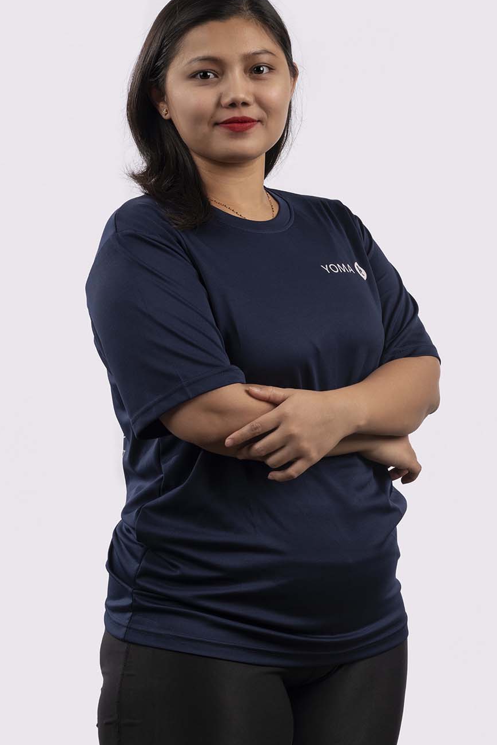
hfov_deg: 11.8
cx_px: 257
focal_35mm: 116
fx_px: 2401
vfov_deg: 17.6
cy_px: 357
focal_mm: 105
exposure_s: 1/250
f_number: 10
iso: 100
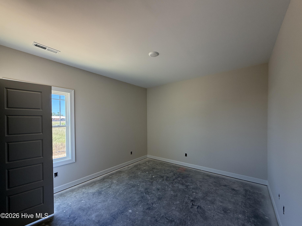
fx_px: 122
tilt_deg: +2.4
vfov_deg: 85.7
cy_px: 113
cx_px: 151
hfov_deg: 102.1
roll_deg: -0.1
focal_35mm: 14
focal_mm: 2.22
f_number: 2.2
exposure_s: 1/69
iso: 64
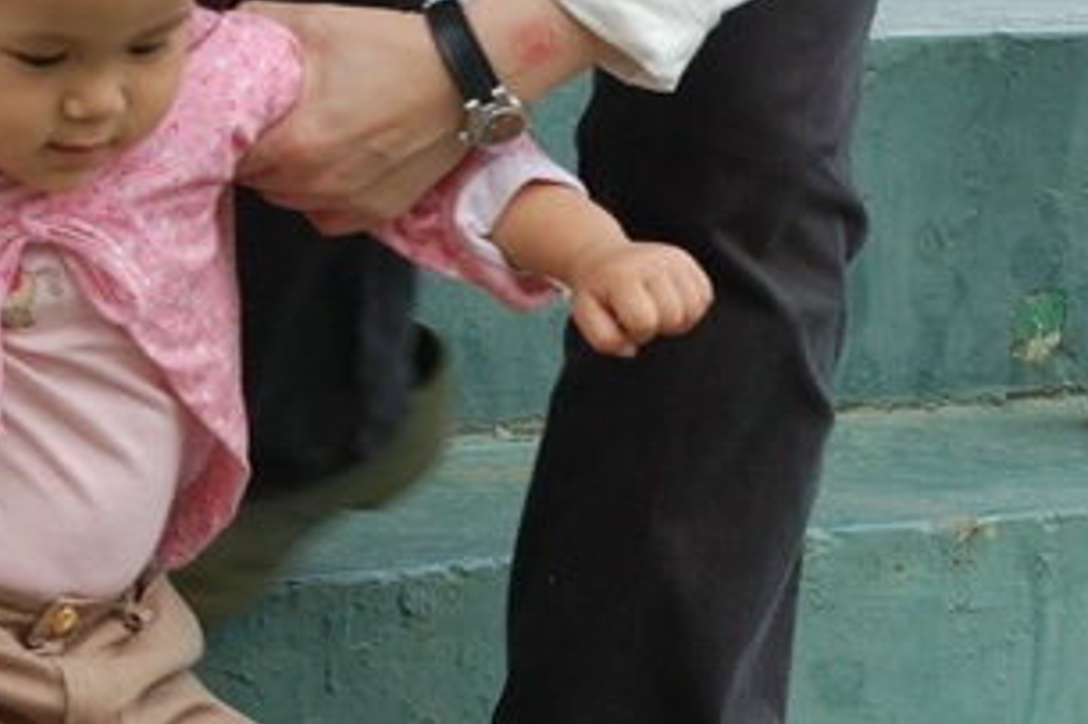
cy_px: 287
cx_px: 378
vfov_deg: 5.4
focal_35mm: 252
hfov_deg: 8.2
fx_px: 7612
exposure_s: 1/125
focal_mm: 50
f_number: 5.6
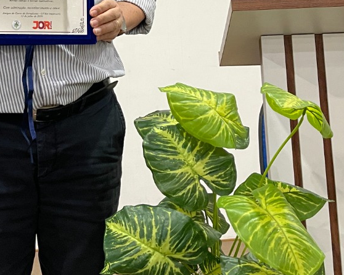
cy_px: -26
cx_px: 43
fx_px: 641
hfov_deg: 29.0
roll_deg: +1.6
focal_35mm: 63
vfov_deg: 22.8
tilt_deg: +6.3
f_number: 1.6
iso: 160
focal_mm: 5.1
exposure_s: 1/60
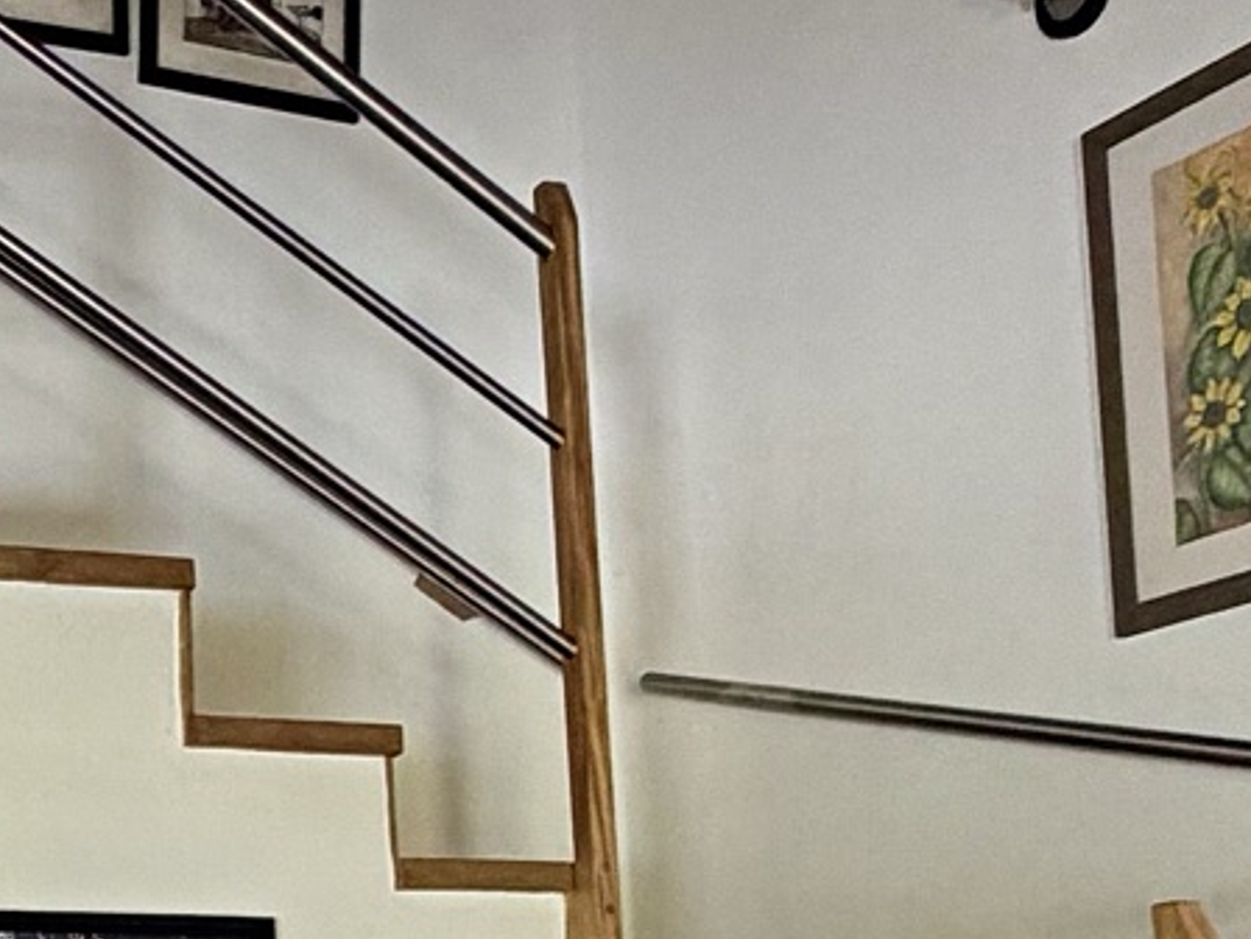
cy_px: 1218
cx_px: -168
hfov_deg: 32.8
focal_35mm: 50
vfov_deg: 25.2
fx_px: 1807
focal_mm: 2.22
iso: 320
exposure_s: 1/75
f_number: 2.2
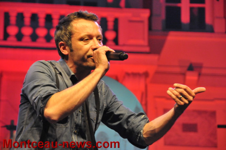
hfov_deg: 14.4
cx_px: 113
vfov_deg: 9.6
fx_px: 894
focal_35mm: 142
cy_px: 75
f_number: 5.6
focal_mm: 95
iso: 3200
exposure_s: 1/125
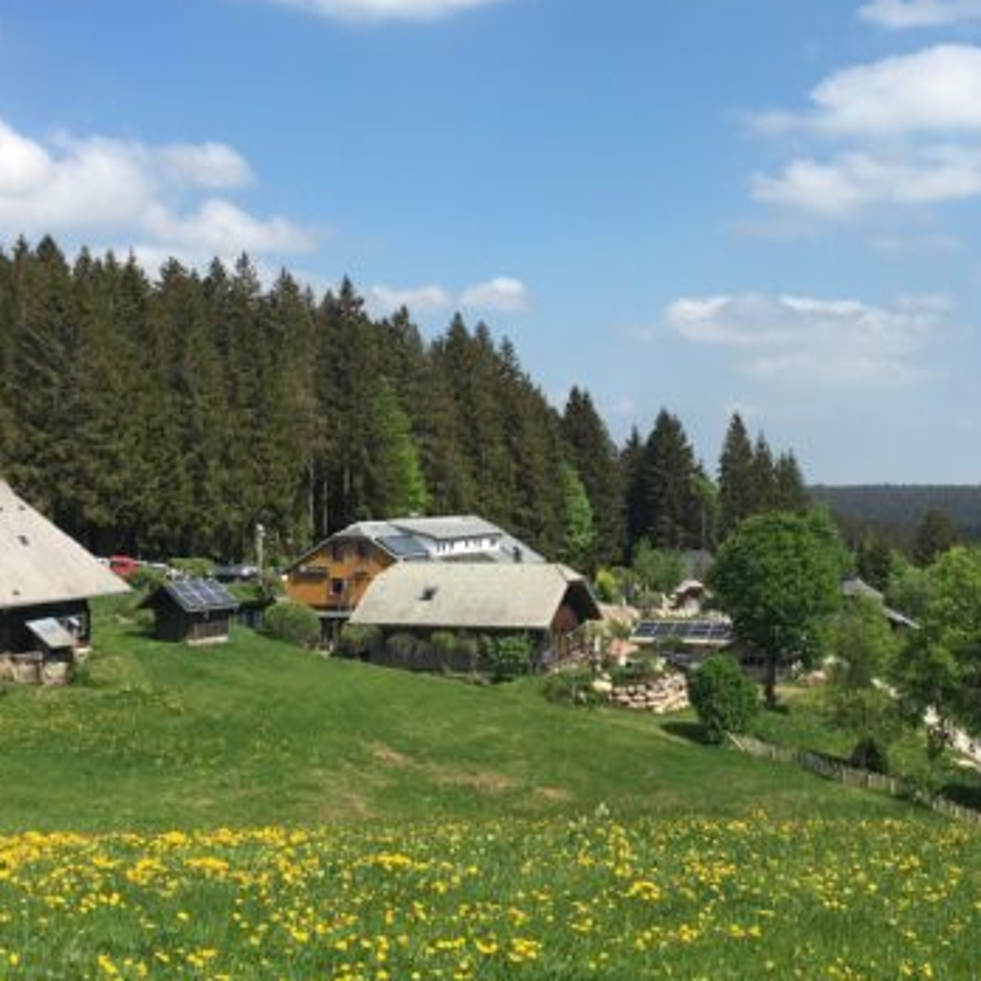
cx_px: 634
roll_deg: +0.0
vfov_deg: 29.0
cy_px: 403
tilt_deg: +1.4
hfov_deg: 28.9
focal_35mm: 59
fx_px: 1892
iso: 25
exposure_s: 1/1709
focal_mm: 4.15
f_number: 2.2
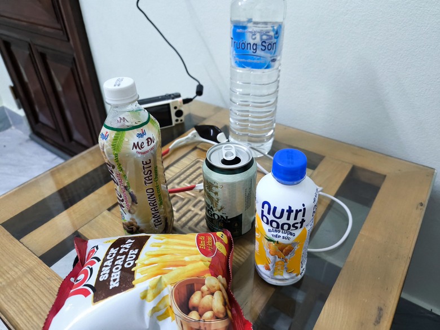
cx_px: 220
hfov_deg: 71.6
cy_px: 165
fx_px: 305
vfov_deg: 56.8
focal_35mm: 24
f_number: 1.9
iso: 2000
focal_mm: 6.92
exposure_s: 1/111
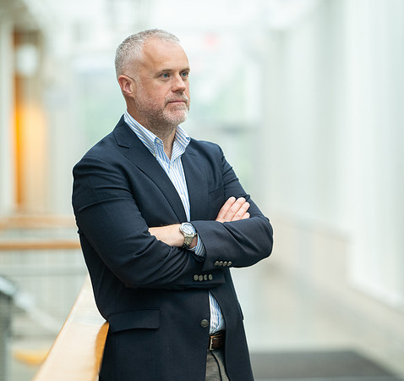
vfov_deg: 8.3
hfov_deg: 8.8
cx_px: 202
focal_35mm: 204
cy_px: 190
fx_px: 2612
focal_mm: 160
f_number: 3.2
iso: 1000
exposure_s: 1/200
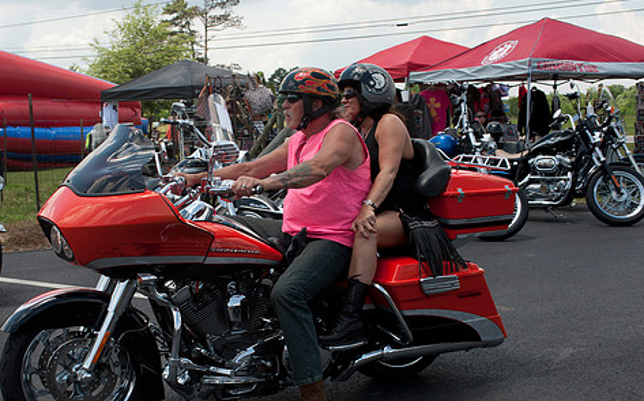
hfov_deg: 36.8
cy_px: 257
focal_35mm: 55
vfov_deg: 23.4
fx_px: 965
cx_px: 275
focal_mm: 44
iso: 200
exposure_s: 1/320
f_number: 9
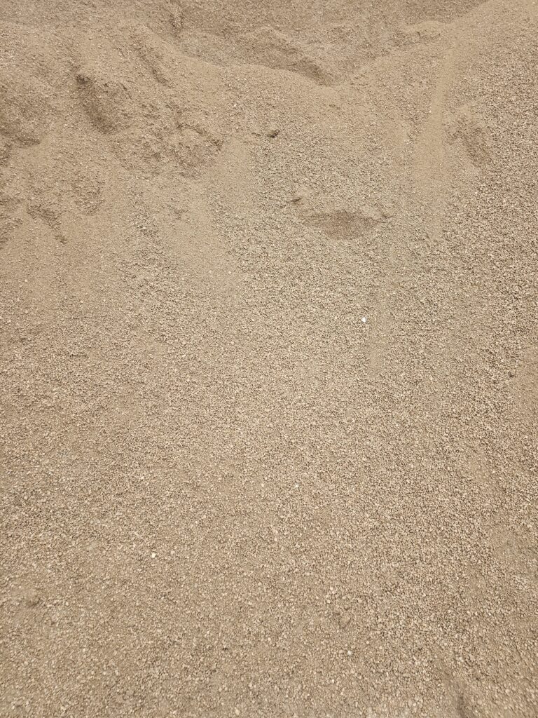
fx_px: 477
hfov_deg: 58.9
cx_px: 269
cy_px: 359
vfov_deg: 73.9
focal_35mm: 23
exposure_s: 1/180
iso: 50
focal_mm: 6.3
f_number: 1.7
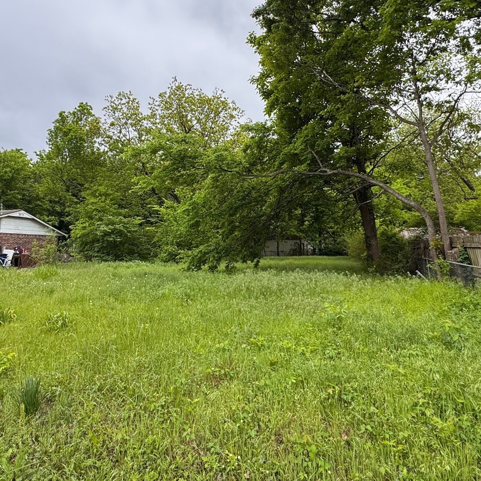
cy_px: 164
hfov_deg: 62.9
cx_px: 231
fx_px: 393
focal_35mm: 25
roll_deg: -0.4
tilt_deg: +12.9
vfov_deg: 61.5
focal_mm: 2.22
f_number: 2.2
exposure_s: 1/515
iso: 40
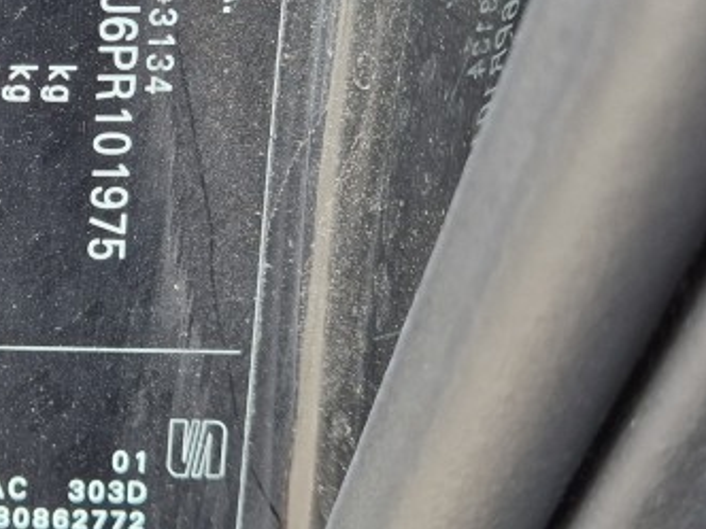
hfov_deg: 26.3
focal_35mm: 71
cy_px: 225
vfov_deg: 20.7
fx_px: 1448
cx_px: 36
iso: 125
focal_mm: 5.4
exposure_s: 1/180
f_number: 1.8
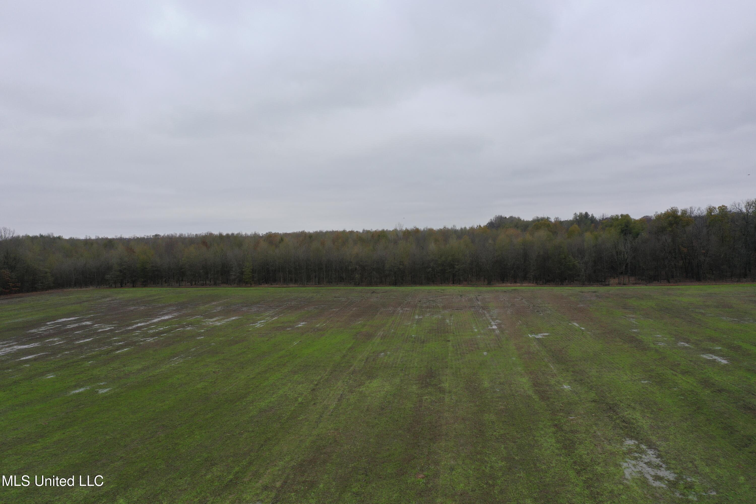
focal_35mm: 28
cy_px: 252
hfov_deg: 65.5
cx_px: 378
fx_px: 588
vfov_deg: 46.4
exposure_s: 1/160
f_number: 5
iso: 100
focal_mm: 10.26
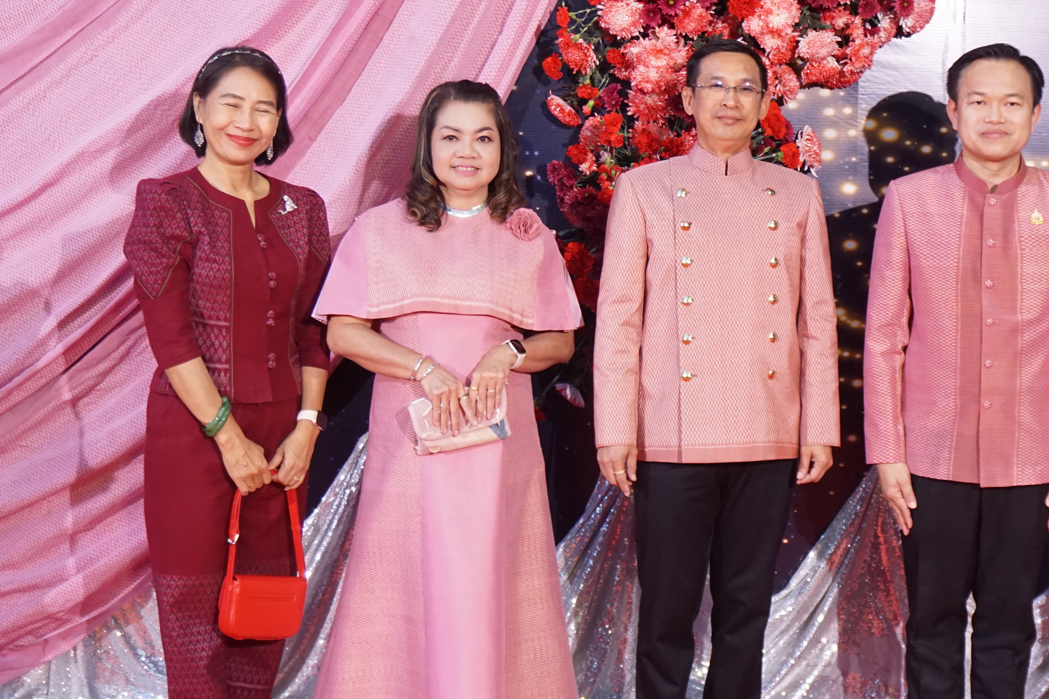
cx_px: 802
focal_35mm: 58
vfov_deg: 23.4
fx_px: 1690
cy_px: 340
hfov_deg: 33.7
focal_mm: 24
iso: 1000
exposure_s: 1/60
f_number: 4.5
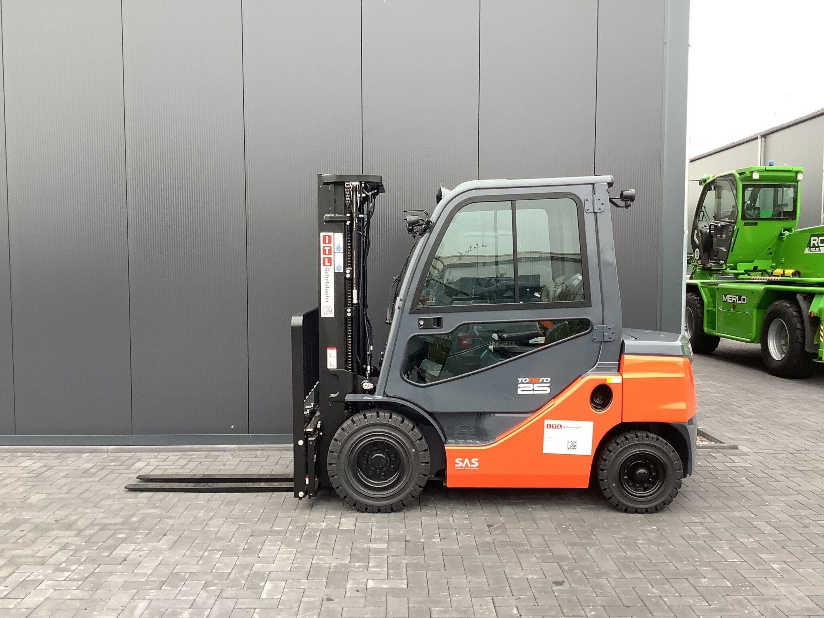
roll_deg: -0.2
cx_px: 412
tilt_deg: -3.5
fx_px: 738
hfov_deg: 58.4
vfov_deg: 45.4
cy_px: 309
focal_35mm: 31
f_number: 2.4
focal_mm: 3.3
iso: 50
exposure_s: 1/120
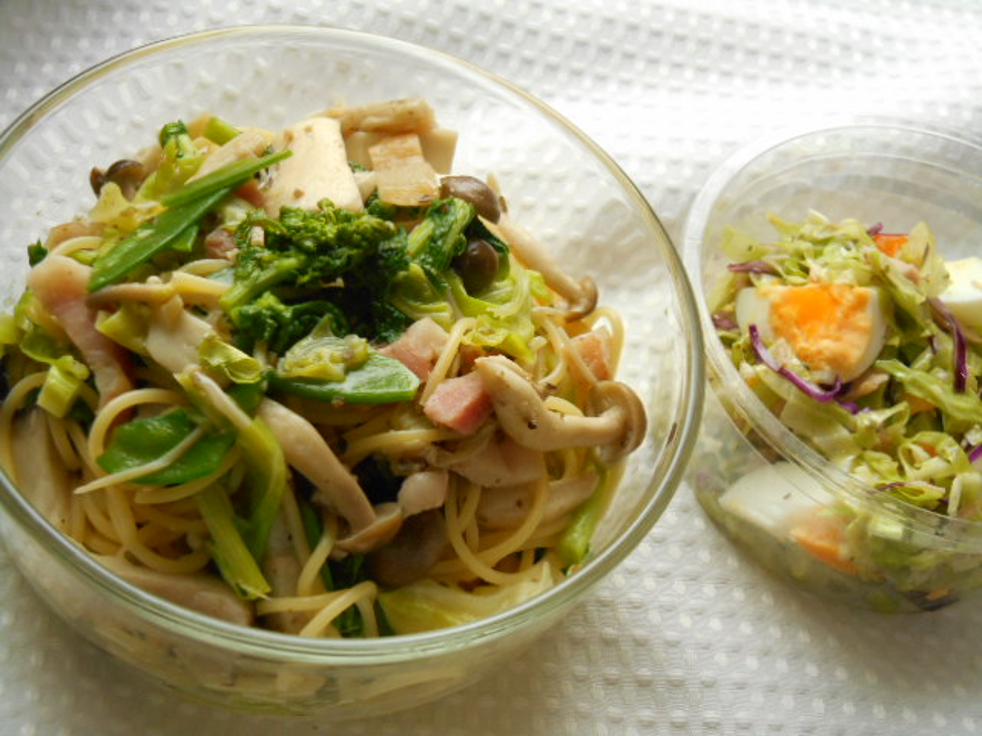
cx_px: 491
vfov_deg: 24.0
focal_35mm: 61
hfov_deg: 31.7
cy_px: 368
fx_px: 1730
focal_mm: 10.9
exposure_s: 1/30
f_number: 4.4
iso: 400
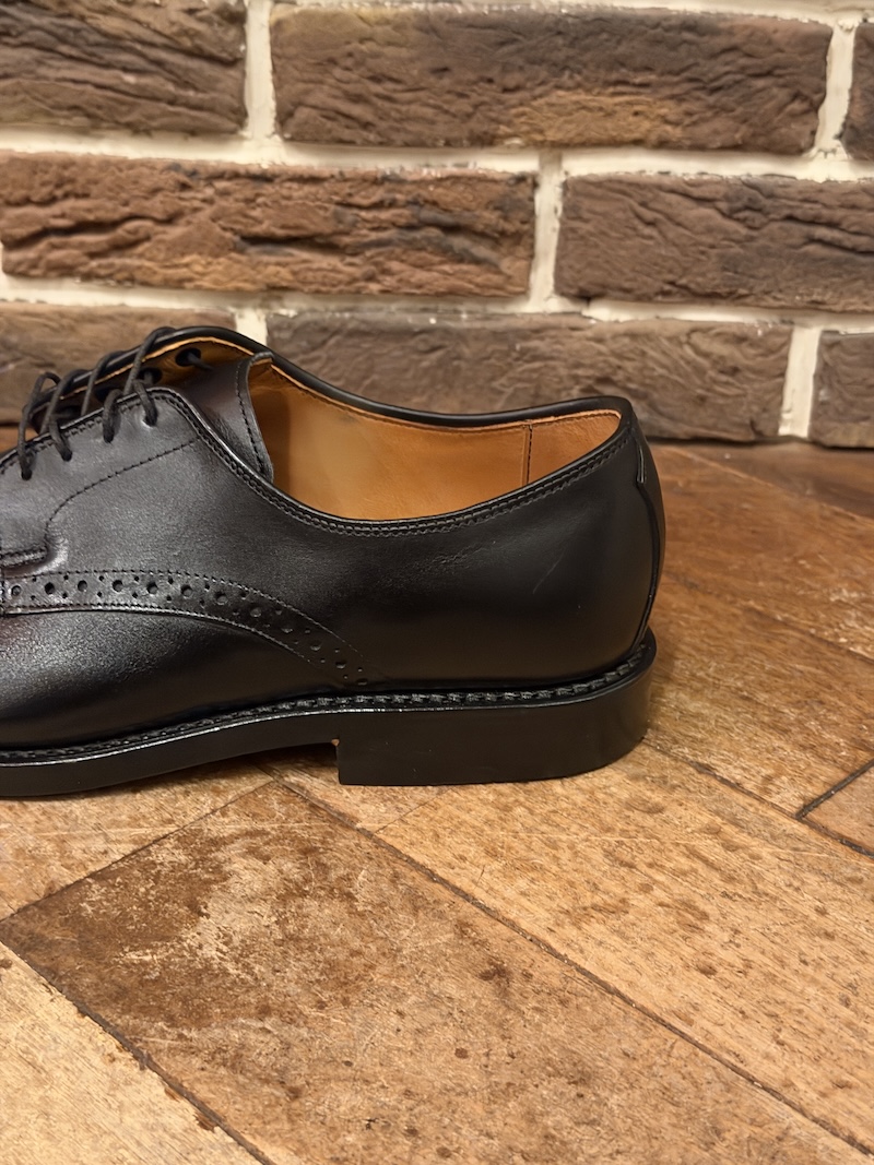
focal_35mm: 48
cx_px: 437
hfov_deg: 30.3
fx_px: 1616
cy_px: 582
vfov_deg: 39.7
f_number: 1.78
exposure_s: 1/24
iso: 640
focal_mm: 6.76
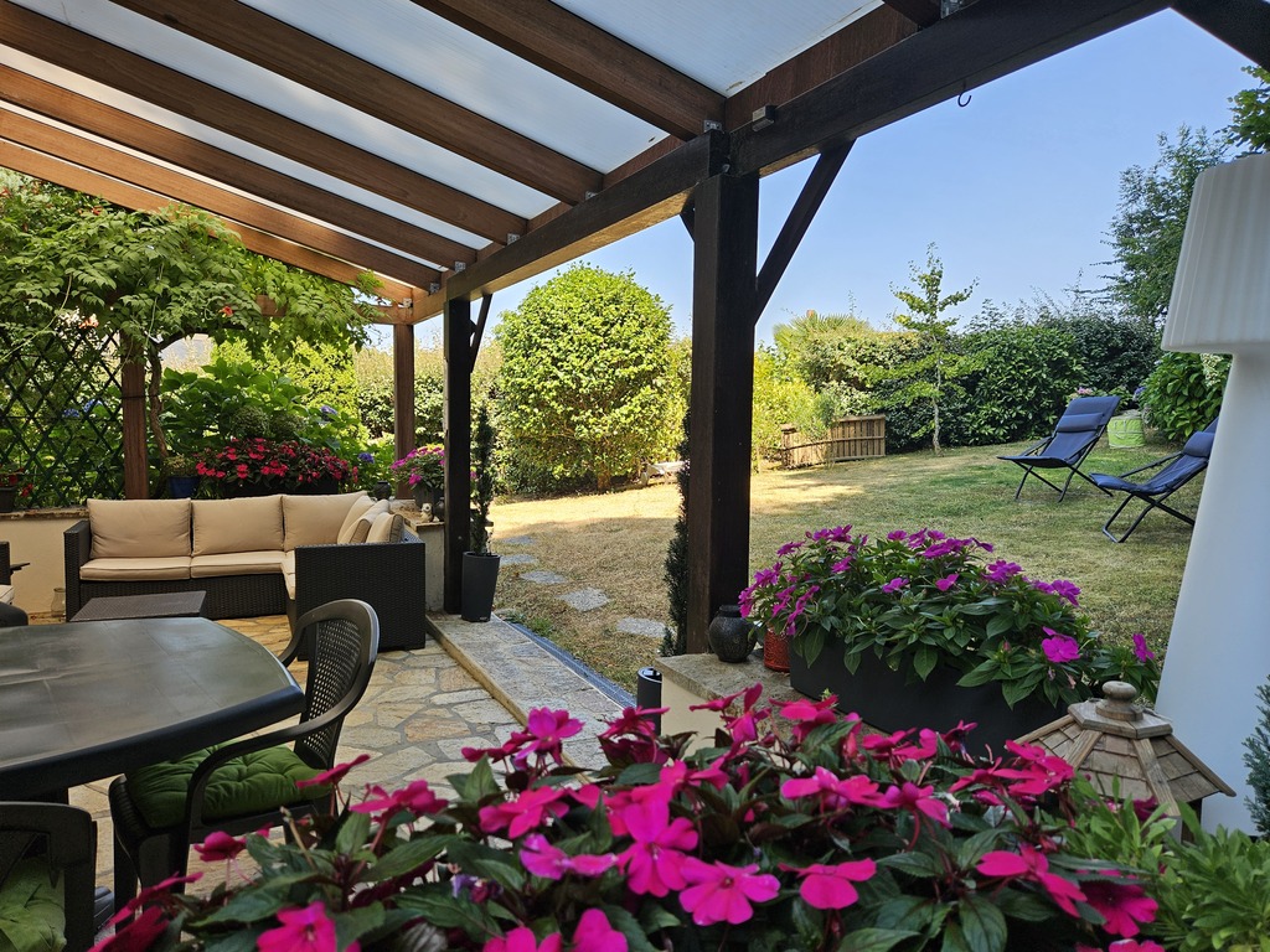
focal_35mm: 23
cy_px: 476
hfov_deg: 73.9
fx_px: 844
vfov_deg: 58.9
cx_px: 635
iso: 25
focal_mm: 5.4
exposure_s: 1/358
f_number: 1.8
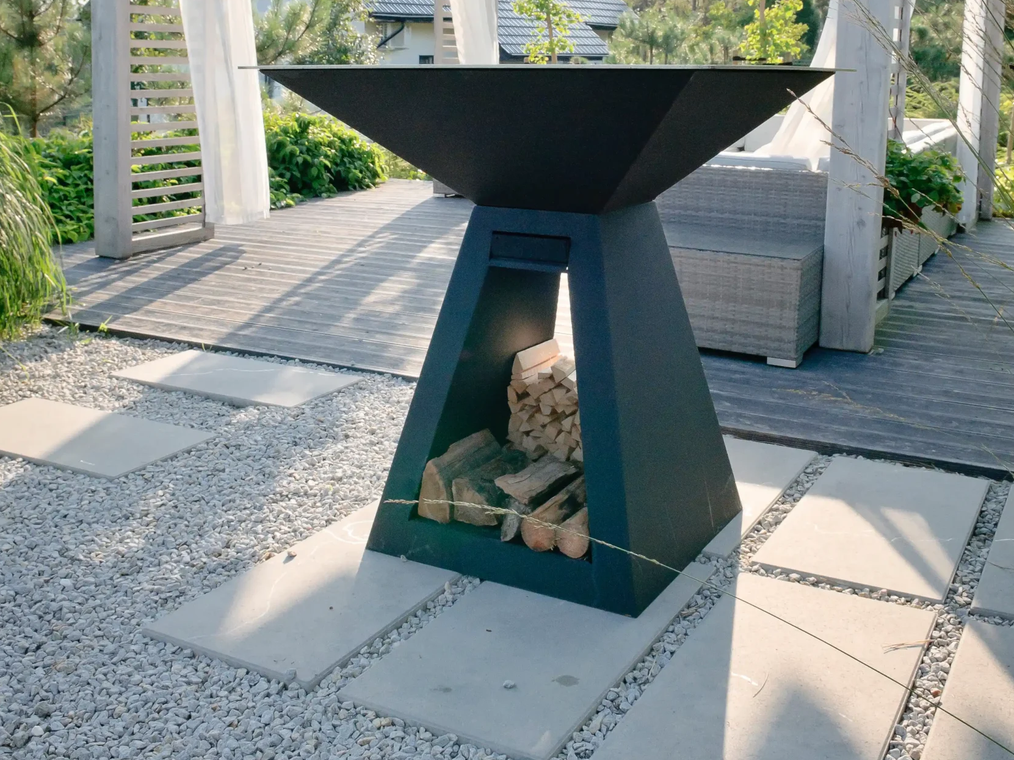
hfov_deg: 49.3
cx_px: 507
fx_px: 1106
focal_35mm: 38
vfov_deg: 37.0
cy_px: 184
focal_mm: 17
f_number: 8
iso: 200
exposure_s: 1/400
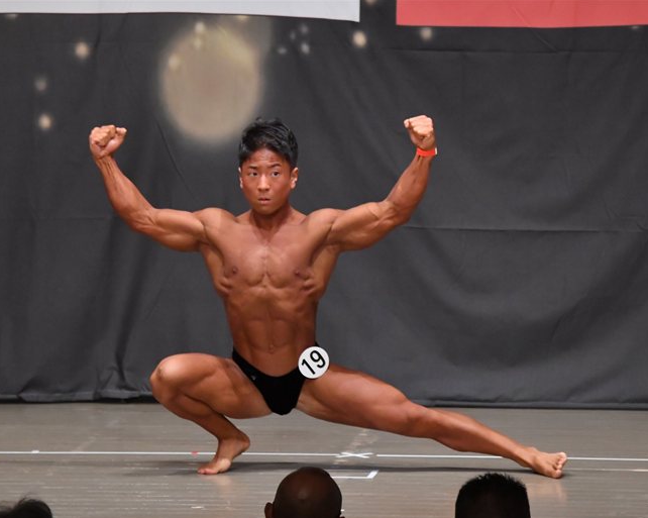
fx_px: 5866
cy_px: 260
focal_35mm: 306
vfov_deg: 5.1
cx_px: 317
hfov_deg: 6.3
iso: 6400
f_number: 5.6
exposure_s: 1/400
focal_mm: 180
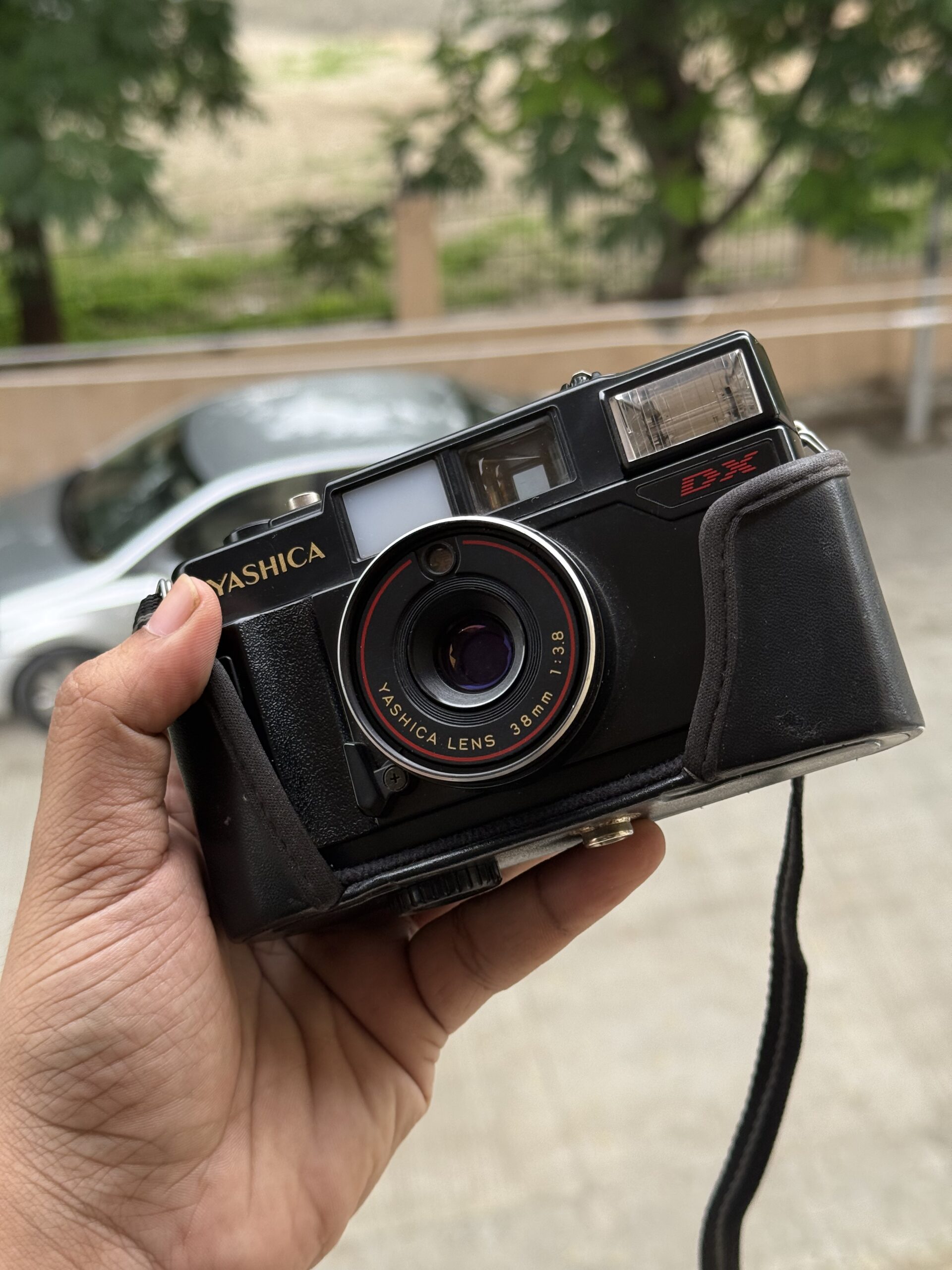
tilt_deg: -30.5
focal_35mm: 48
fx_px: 1760
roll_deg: +1.7
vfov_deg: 39.7
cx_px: 476
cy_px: 635
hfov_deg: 30.3
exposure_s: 1/121
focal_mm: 6.76
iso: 80
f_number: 1.78
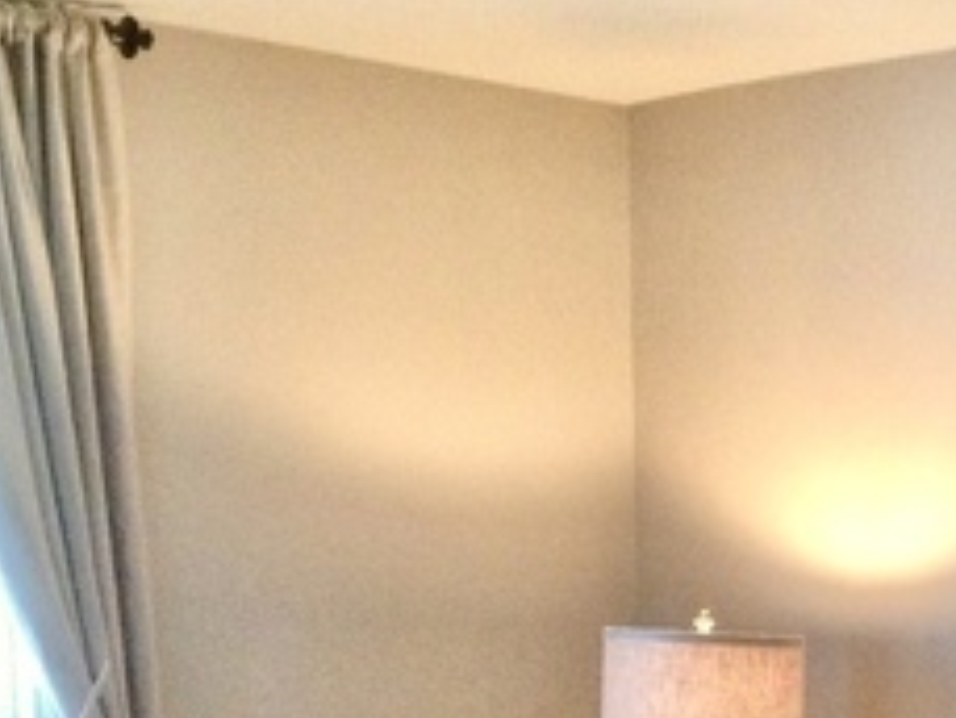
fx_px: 2818
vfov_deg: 13.8
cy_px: 1010
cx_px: 1129
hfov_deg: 18.3
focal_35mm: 102
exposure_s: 1/20
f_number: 2.4
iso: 400
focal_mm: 4.28
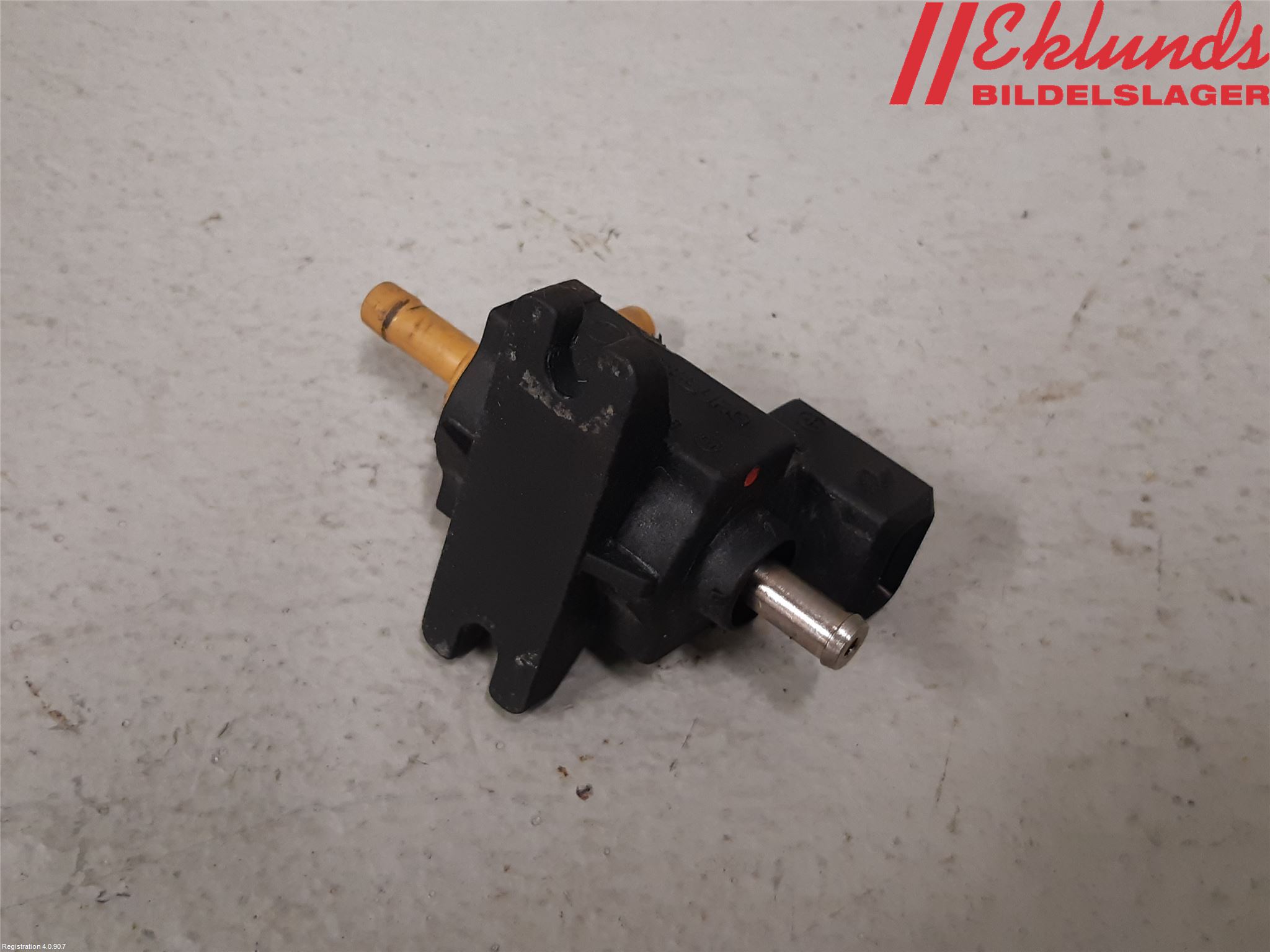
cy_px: 476
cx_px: 635
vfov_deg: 53.1
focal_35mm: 26
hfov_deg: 67.3
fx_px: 954
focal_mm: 3.93
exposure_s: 1/50
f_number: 1.7
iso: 125
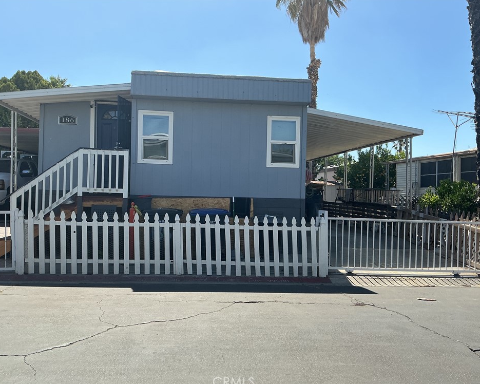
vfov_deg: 47.1
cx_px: 225
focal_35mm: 31
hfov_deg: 57.1
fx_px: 440
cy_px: 192
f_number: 1.8
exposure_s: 1/1786
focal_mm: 3
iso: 25
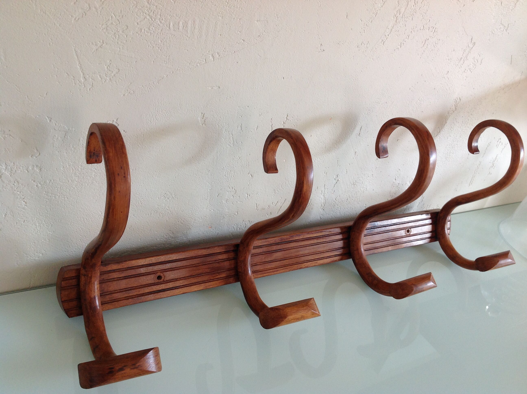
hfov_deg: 52.7
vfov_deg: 40.6
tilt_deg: -31.9
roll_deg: -17.8
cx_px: 264
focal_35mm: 35
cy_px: 197
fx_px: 532
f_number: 2.4
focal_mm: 4.28
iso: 64
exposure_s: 1/60
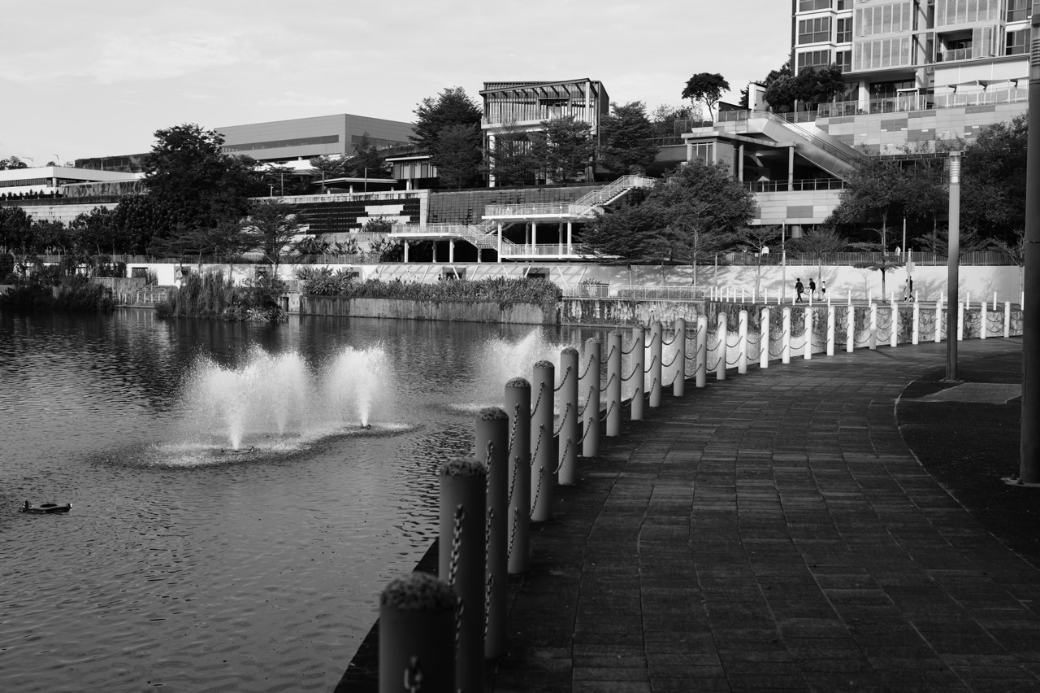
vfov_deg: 31.2
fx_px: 1242
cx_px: 520
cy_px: 346
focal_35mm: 43
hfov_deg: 45.5
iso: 100
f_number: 4.5
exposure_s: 1/320
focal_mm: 43
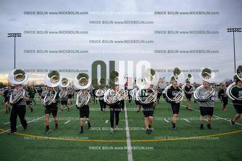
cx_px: 121
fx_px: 161
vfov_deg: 53.2
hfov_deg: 73.7
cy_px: 80
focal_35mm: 24
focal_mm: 24
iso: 200
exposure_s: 1/500
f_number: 4
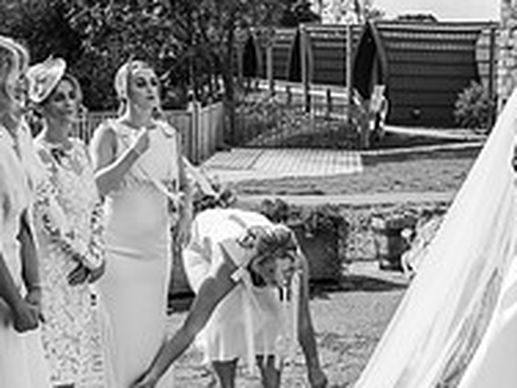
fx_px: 1374
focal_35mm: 92
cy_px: 249
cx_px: 319
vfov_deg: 16.0
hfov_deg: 21.3
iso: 64
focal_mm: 31
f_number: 5.6
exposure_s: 1/500
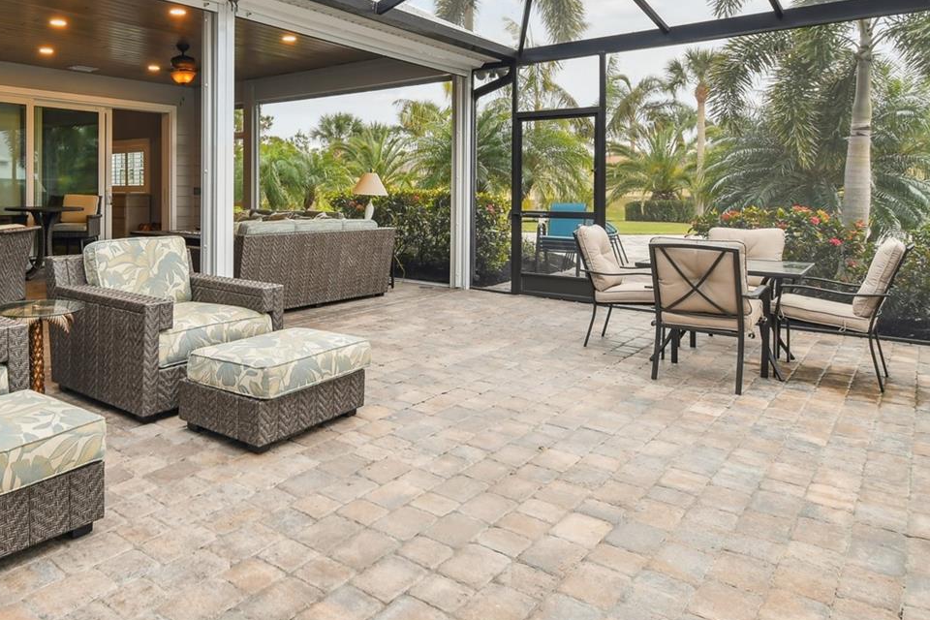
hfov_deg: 69.5
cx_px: 310
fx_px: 646
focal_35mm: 25
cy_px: 189
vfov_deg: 50.0
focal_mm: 10
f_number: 7.1
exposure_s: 1/15
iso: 100
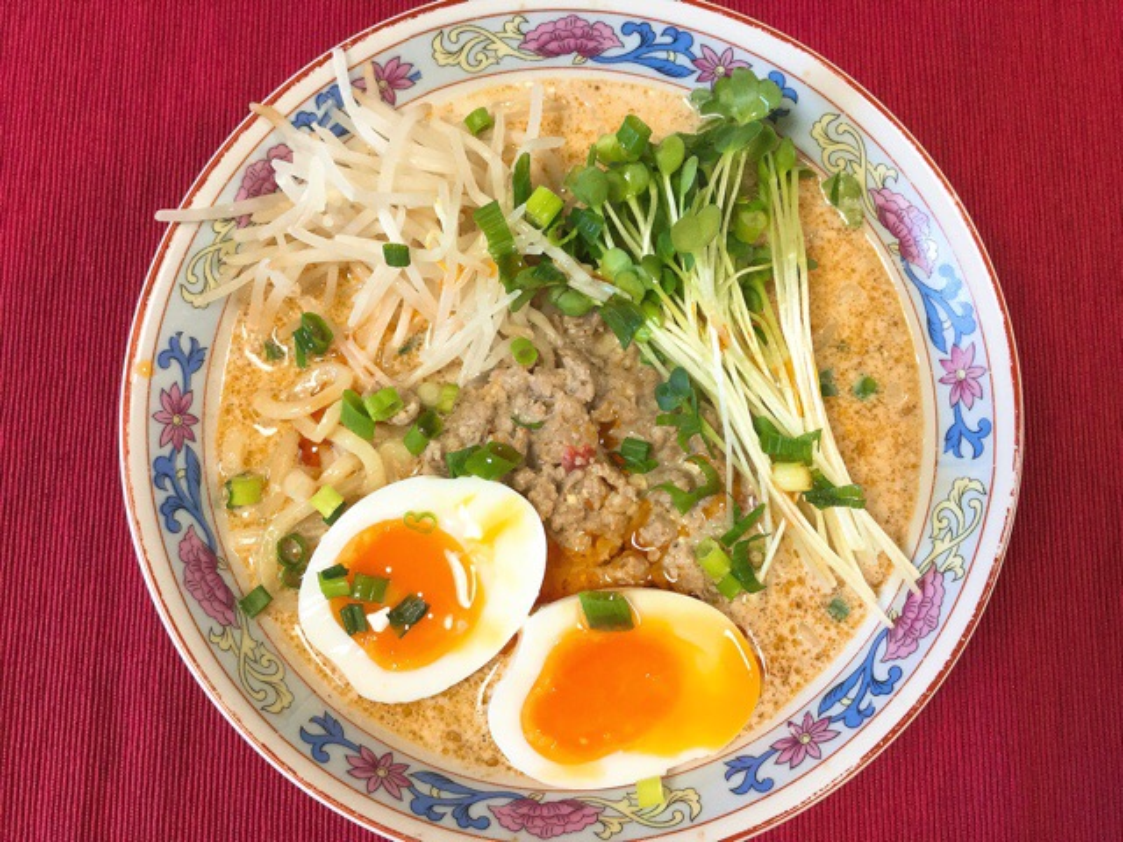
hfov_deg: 58.4
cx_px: 562
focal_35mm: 31
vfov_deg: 45.4
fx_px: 1006
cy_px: 421
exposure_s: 1/30
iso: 64
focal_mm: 3.3
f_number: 2.4
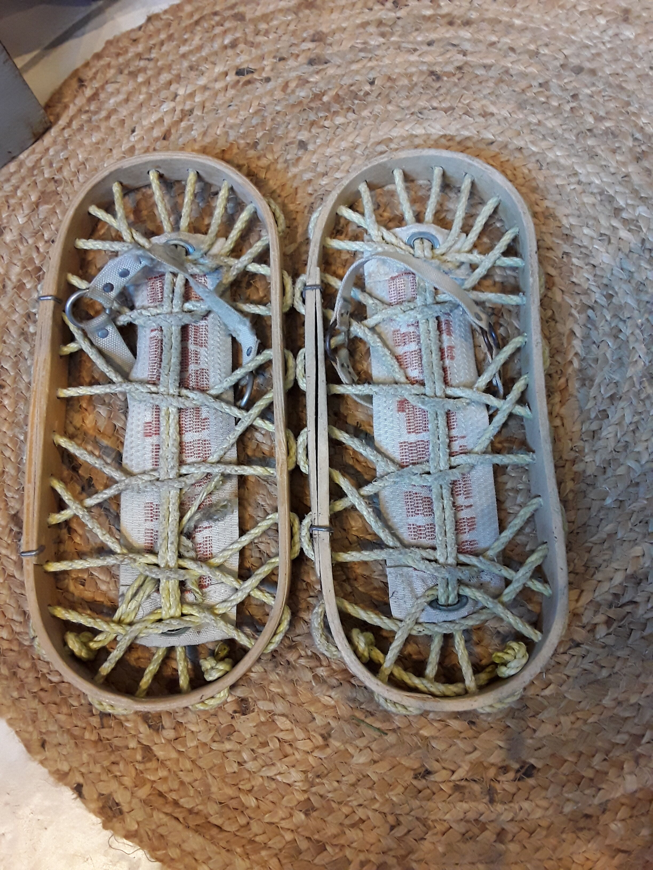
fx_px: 679
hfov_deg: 51.4
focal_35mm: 27
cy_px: 435
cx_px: 326
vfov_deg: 65.3
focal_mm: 2.91
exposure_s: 1/33
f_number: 1.9
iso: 125
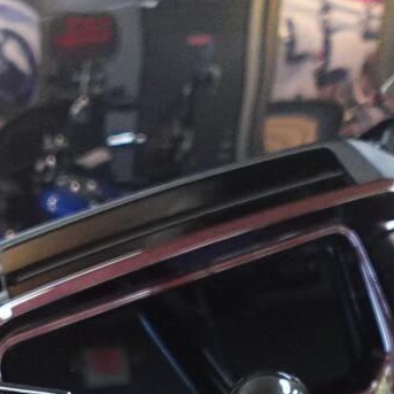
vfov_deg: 16.3
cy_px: 560
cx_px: -25
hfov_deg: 17.1
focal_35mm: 99
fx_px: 1275
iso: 1600
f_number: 2
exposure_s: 1/125
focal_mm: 7.6
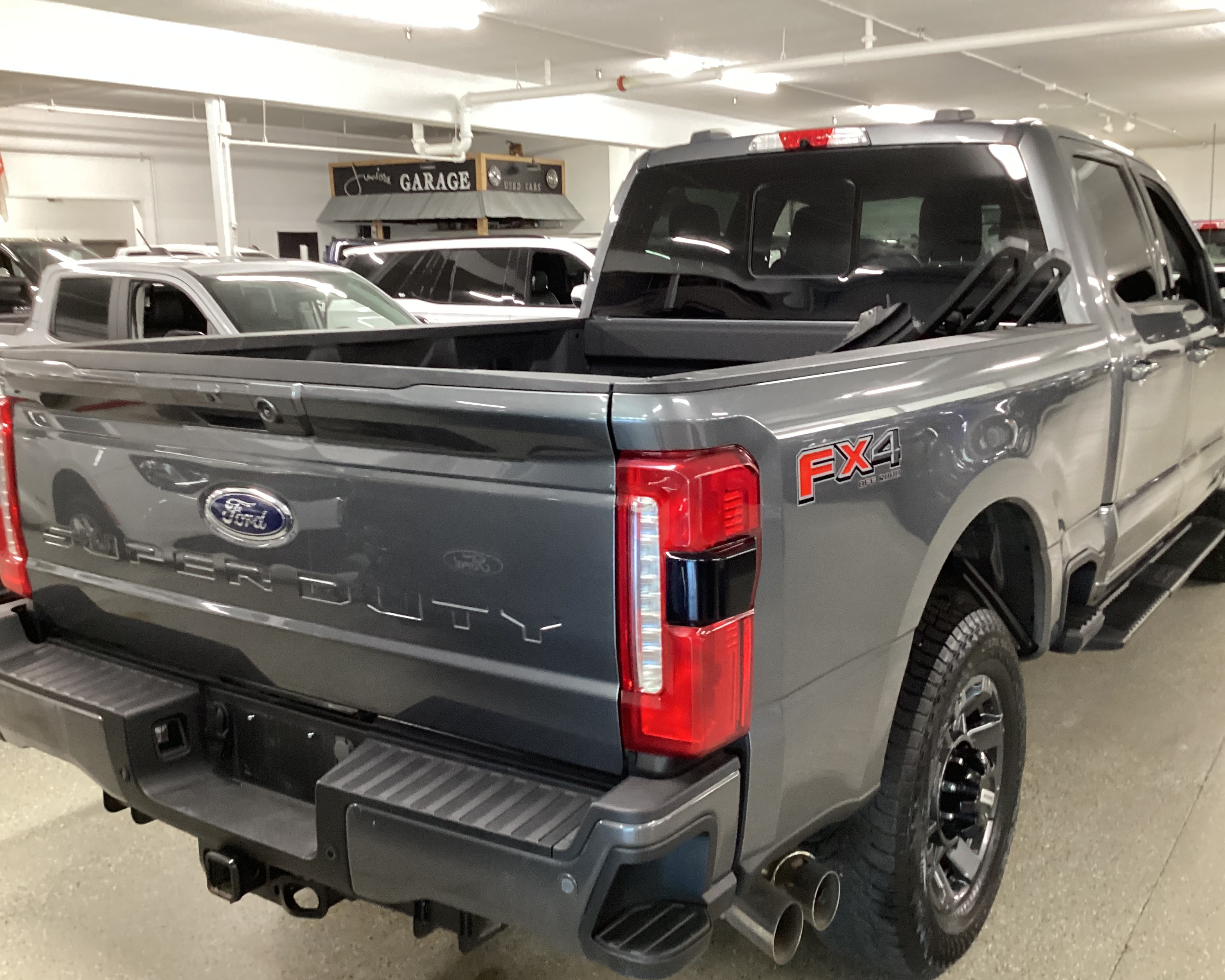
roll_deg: +0.4
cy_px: 495
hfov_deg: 54.2
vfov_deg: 44.5
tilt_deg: -12.5
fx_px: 1196
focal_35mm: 33
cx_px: 624
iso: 320
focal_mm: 3.3
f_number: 2.4
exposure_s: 1/33
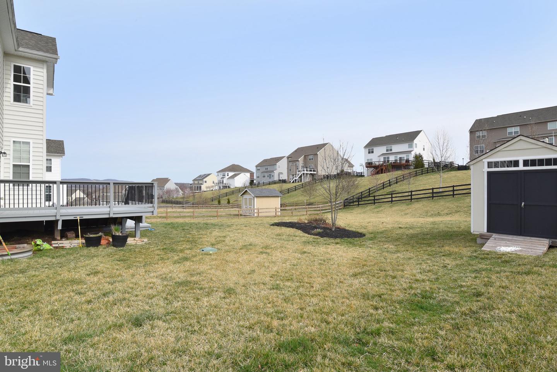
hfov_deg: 86.9
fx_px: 294
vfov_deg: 64.6
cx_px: 278
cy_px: 186
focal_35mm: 19
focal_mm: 19
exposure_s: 1/400
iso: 640
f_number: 18
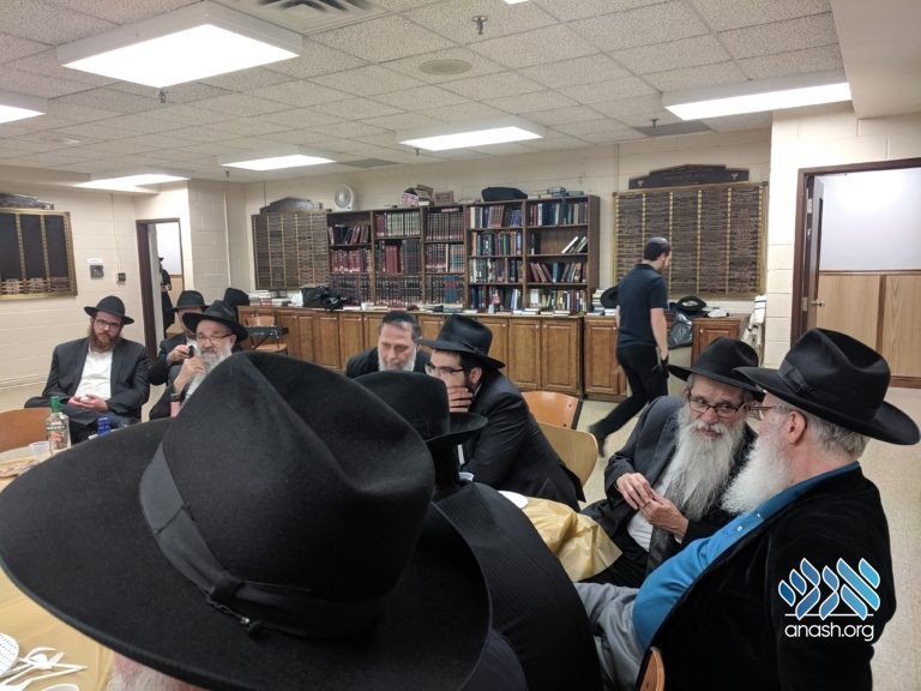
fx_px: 692
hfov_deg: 67.3
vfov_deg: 53.1
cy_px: 346
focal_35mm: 26
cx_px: 460
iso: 185
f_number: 2
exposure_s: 1/60
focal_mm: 4.67
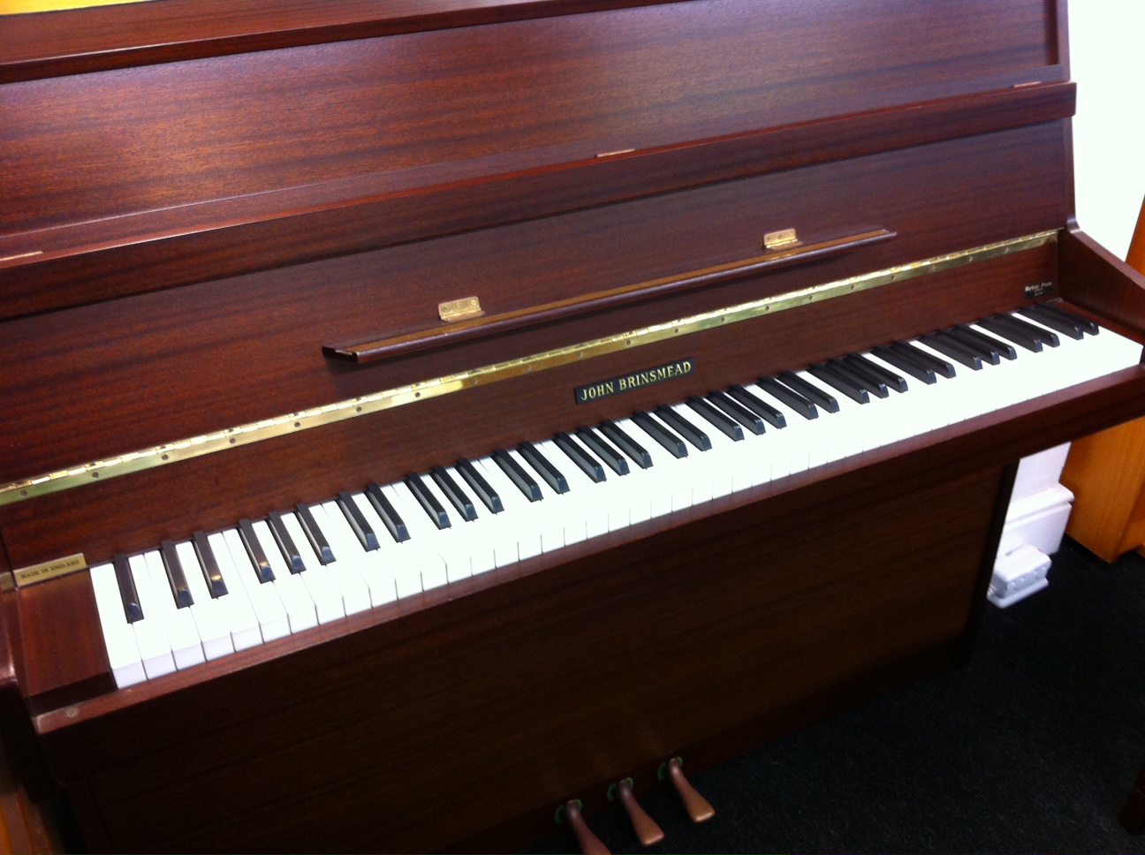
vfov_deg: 40.6
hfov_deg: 52.7
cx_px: 572
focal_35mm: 35
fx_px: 1156
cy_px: 428
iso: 125
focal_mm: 3.85
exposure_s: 1/17
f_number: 2.8
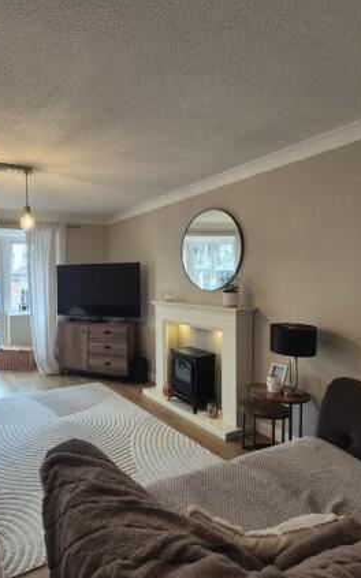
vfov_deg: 88.0
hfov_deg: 59.3
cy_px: 286
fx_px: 299
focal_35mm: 19
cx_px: 96
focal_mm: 2.2
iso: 64
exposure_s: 1/50
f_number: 2.2
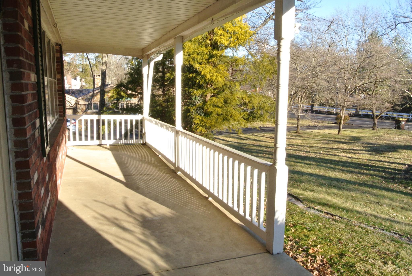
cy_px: 138
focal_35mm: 27
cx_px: 206
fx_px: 310
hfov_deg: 67.3
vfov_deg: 48.1
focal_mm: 10
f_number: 16
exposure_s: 1/60
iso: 400
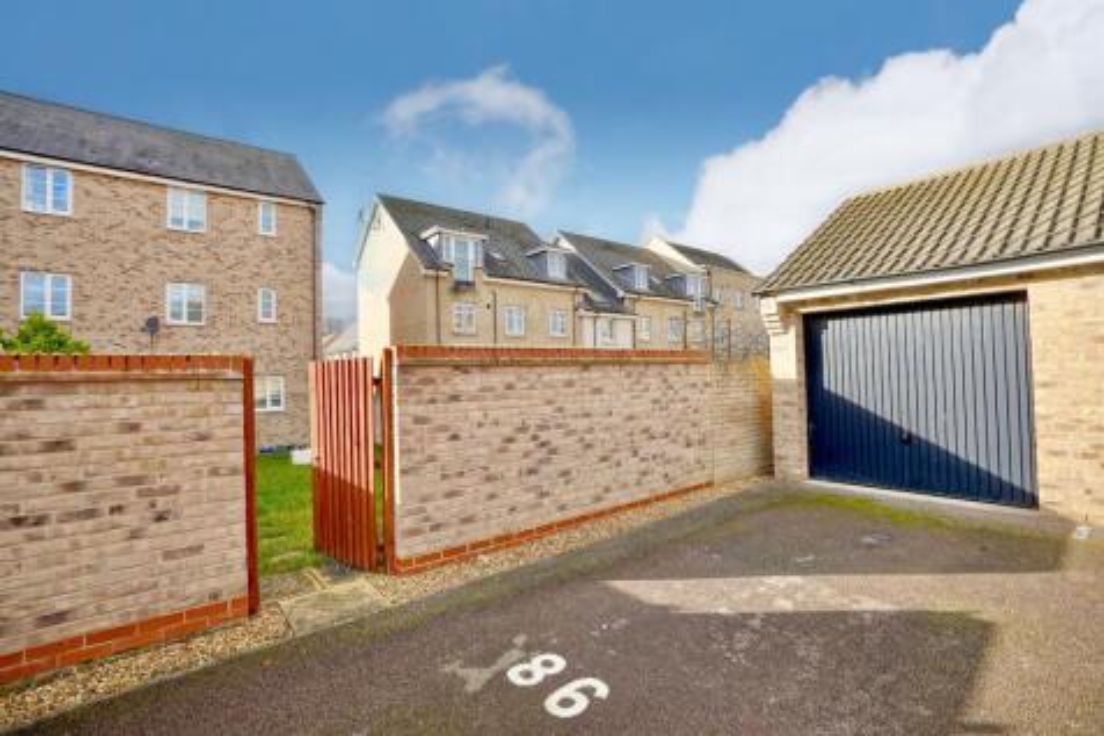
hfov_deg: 96.8
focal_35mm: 16
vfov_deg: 73.7
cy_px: 368
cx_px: 552
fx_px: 490
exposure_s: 1/160
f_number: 6.3
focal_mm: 16
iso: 250
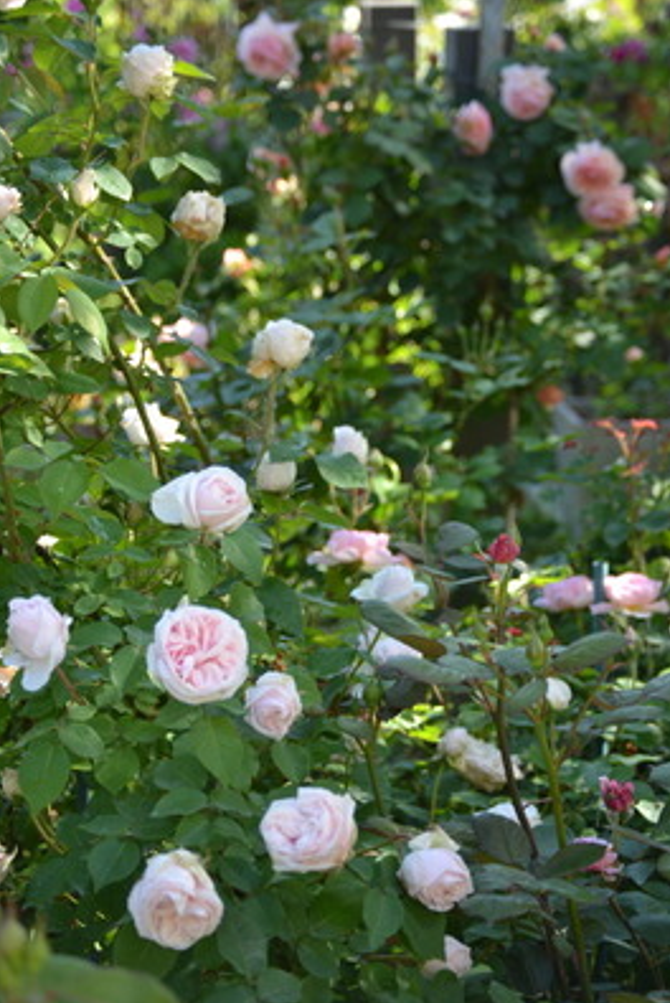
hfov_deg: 16.4
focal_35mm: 84
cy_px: 503
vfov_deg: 24.3
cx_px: 336
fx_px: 2327
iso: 100
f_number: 4
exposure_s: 1/125
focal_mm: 55
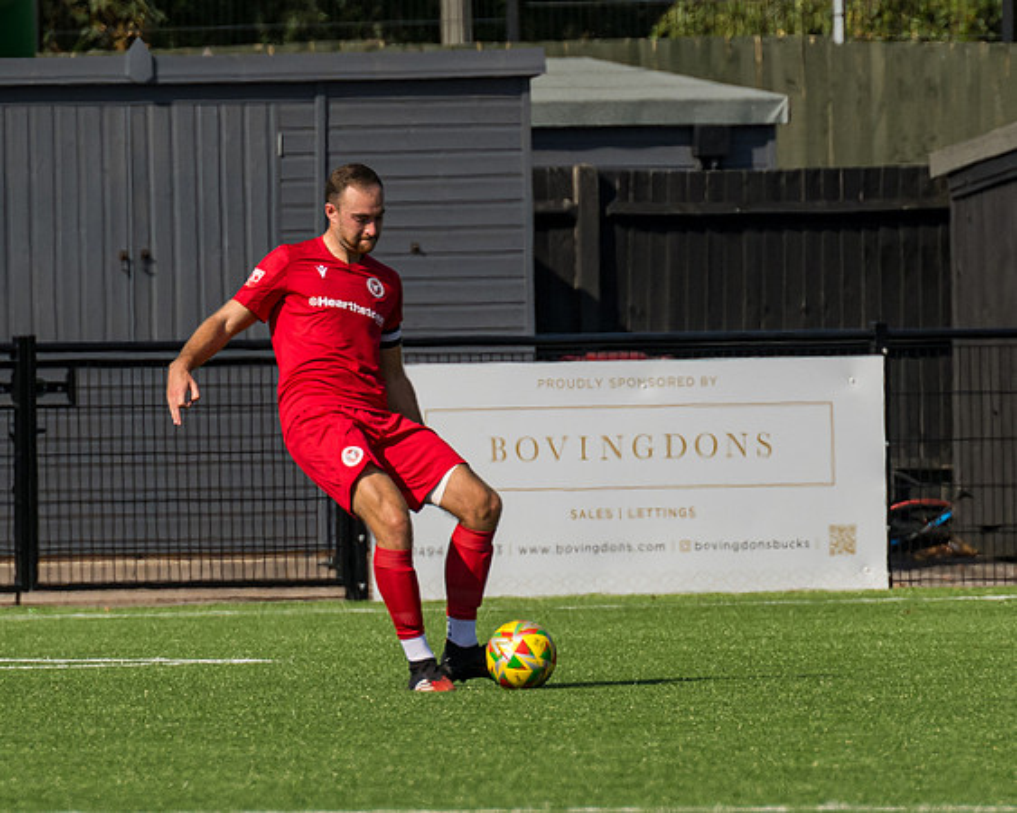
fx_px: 26645
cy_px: 406
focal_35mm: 886
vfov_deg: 1.7
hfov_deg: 2.2
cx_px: 591
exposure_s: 1/2500
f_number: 4.5
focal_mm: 270
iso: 200
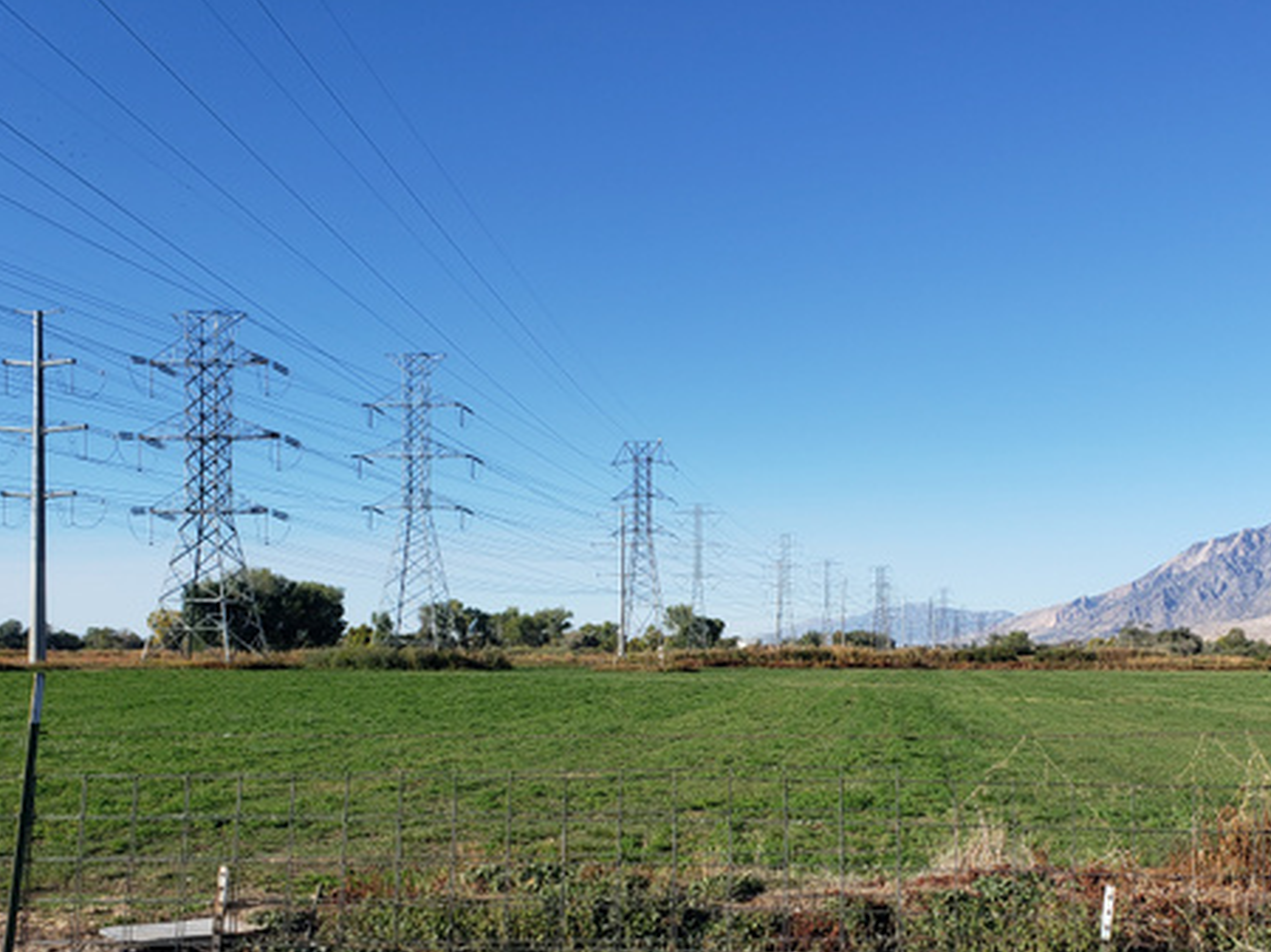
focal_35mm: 37
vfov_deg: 38.0
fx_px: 1358
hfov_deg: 49.7
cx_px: 782
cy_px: 664
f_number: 2.4
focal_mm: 4.3
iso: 50
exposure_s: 1/1301
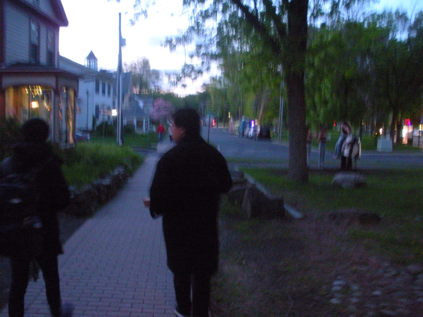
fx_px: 440
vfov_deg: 39.7
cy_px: 158
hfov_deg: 51.4
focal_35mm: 36
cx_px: 212
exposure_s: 1/8
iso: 763
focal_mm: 6.3
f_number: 3.5
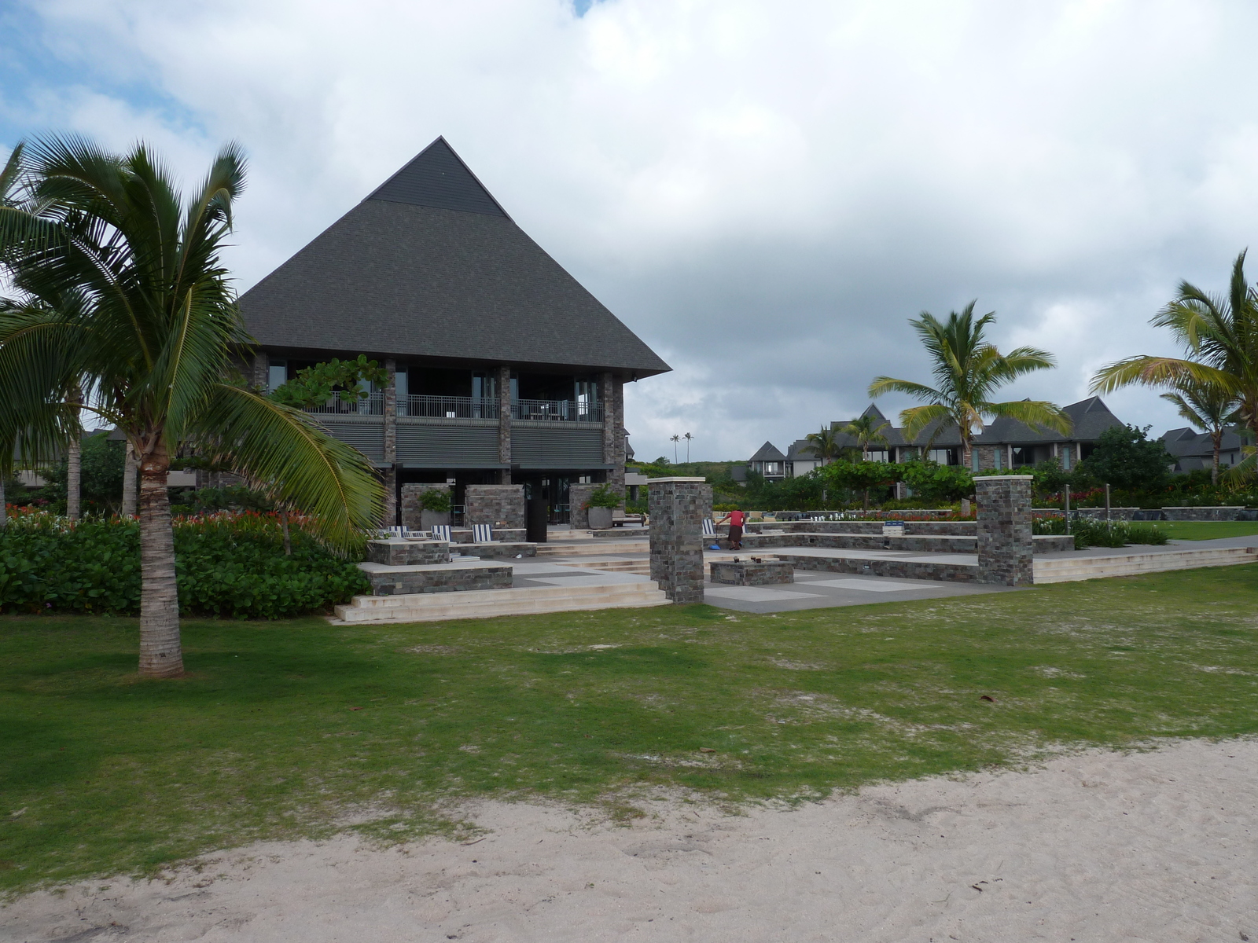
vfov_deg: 54.9
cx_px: 629
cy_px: 472
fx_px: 909
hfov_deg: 69.4
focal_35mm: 25
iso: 80
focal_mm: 4.1
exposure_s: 1/400
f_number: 4.5
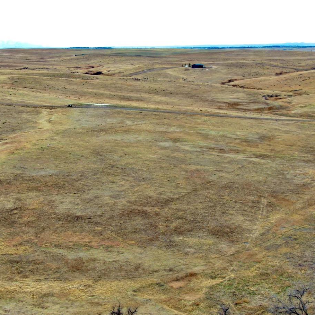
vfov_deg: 24.7
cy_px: 155
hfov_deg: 24.6
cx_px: 126
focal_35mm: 70
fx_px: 721
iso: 100
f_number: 3.7
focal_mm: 7.88
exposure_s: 1/160
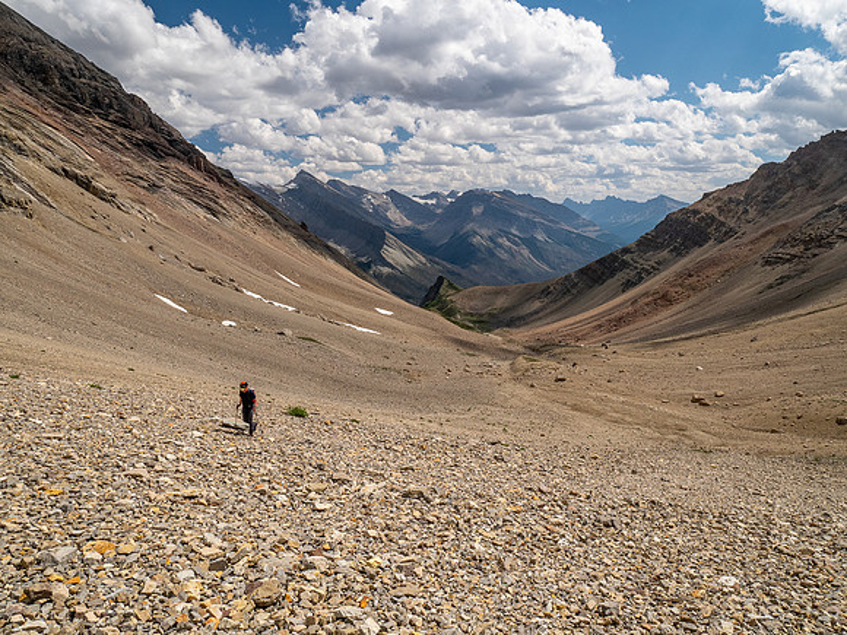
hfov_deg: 71.6
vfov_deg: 56.8
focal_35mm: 24
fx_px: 587
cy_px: 318
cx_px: 424
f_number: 8
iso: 200
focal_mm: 12
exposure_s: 1/400
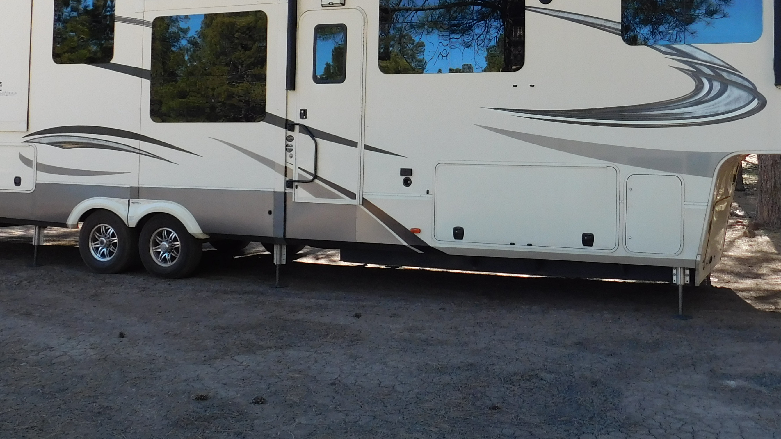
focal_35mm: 43
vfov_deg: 27.4
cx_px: 495
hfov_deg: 46.9
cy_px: 114
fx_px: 890
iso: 125
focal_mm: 4
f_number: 3
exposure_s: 1/250
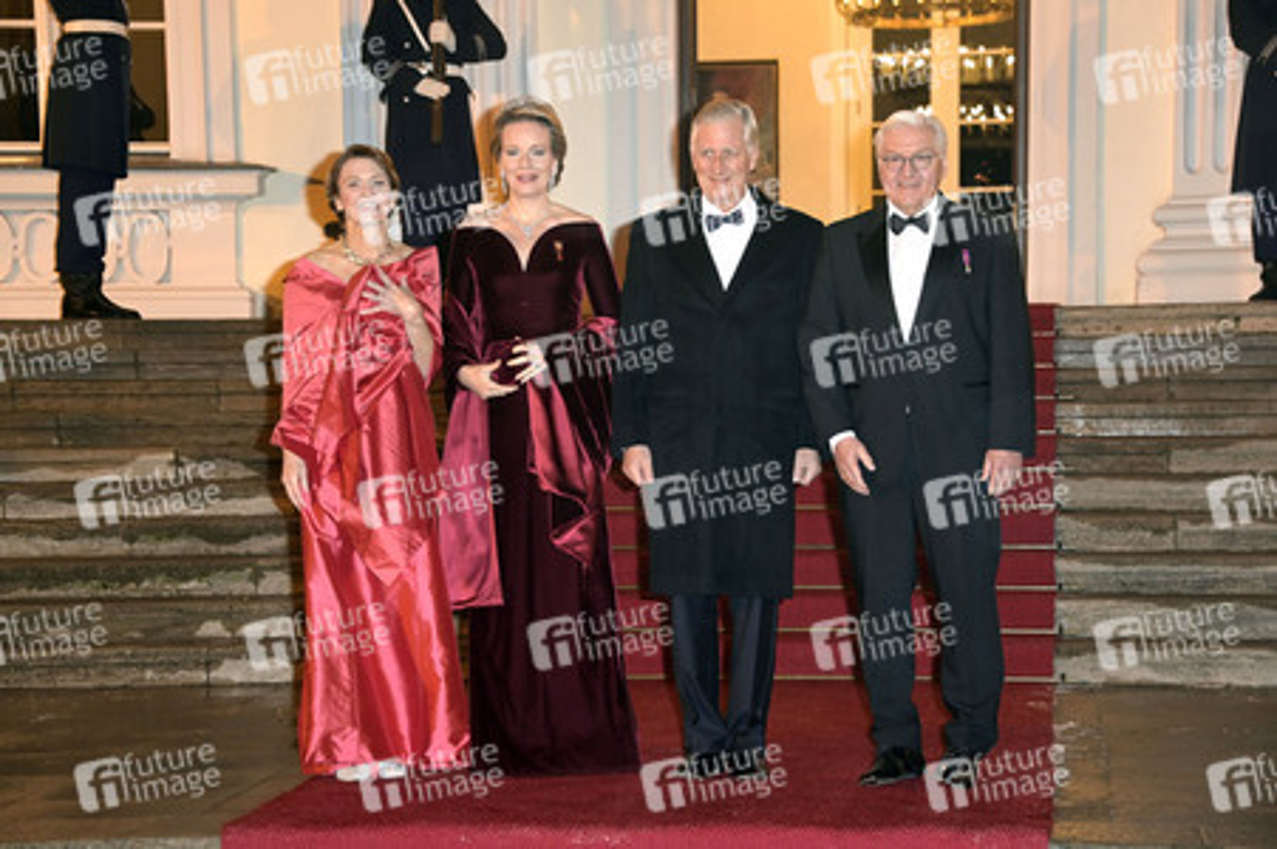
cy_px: 424
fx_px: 3545
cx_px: 638
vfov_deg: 13.7
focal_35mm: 100
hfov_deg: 20.4
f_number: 5.6
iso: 2500
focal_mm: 100
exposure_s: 1/125
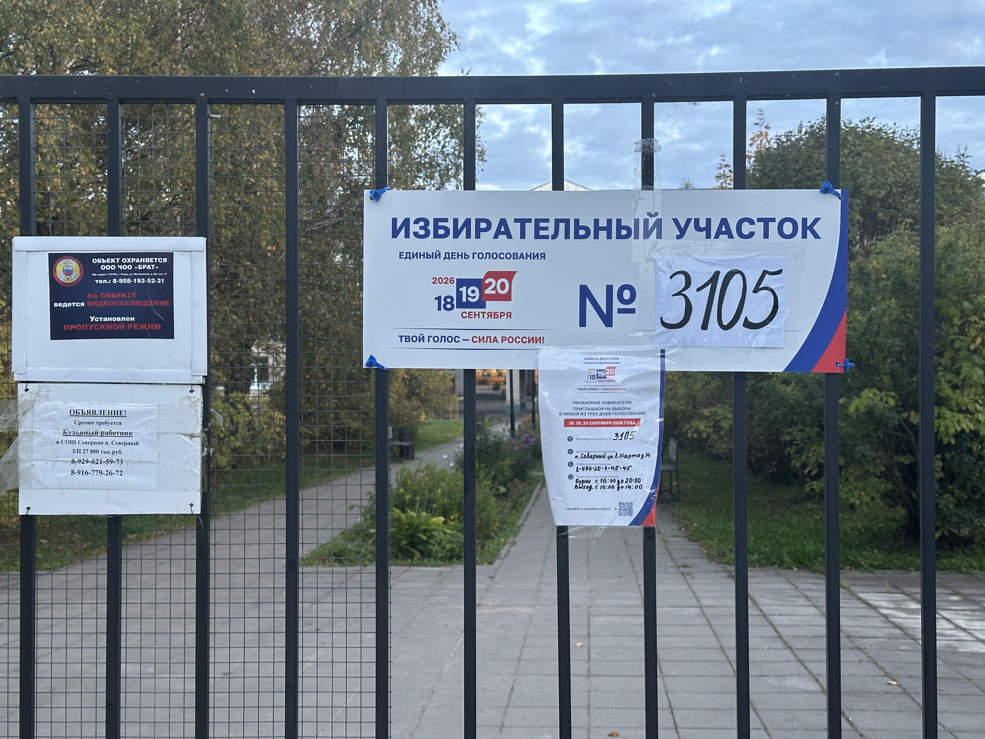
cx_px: 492
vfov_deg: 30.3
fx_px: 1366
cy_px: 370
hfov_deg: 39.7
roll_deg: +0.3
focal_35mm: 48
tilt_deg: -0.9
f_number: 1.78
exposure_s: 1/60
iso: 160
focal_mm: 6.86
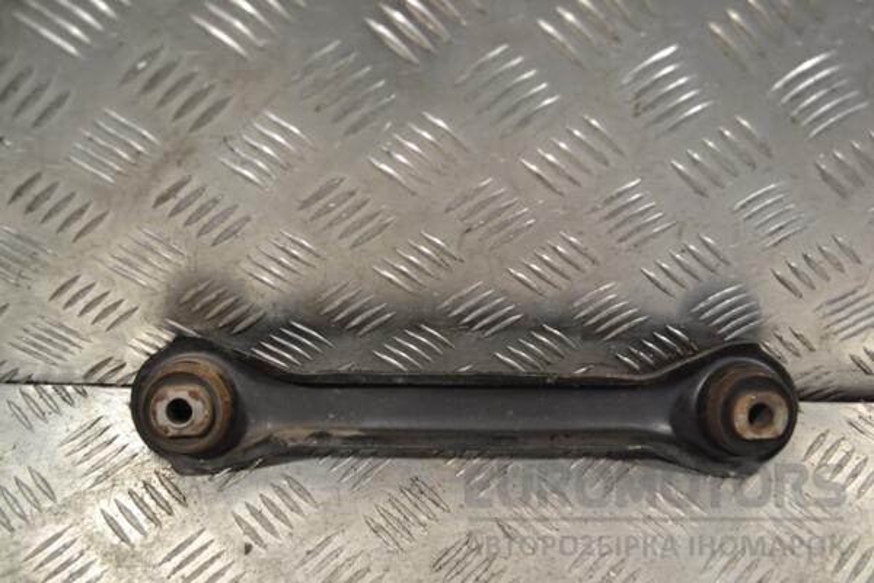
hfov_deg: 49.6
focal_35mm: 39
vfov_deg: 34.2
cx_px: 437
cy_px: 292
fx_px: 947
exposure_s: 1/100
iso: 400
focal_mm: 26
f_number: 5
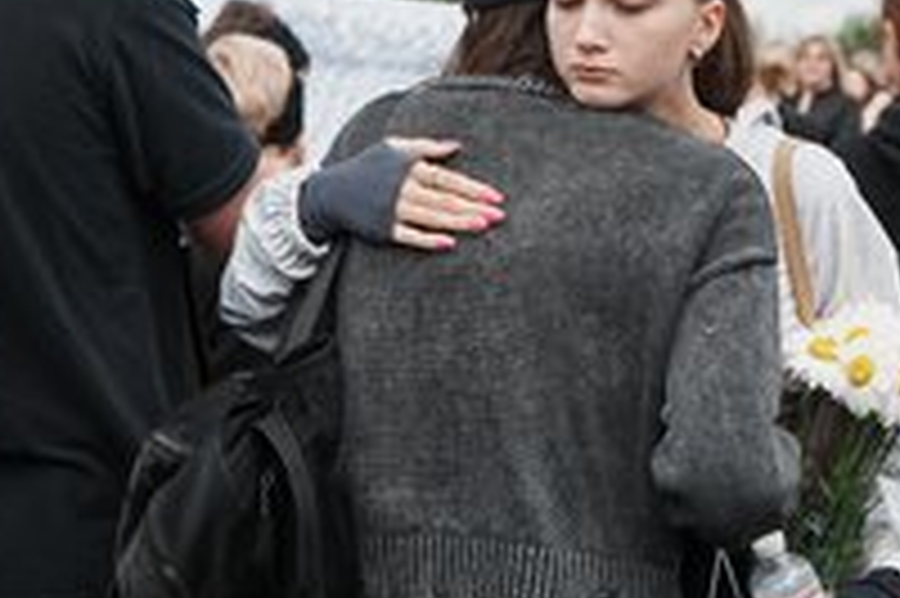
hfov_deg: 28.6
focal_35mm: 70
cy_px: 171
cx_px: 616
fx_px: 1749
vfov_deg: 19.3
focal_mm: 35
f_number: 2.8
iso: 100
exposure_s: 1/2000
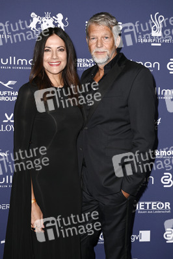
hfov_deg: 19.4
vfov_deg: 28.9
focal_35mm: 70
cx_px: 86
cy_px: 130
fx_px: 505
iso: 320
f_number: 5.6
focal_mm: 70
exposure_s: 1/320
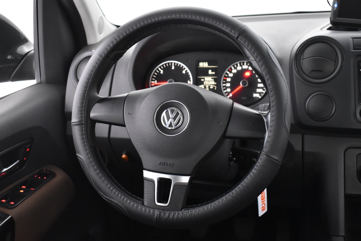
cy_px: 120
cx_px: 180
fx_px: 451
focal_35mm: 45
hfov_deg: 43.6
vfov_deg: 29.9
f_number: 4.2
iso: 3200
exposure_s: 1/20
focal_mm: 30
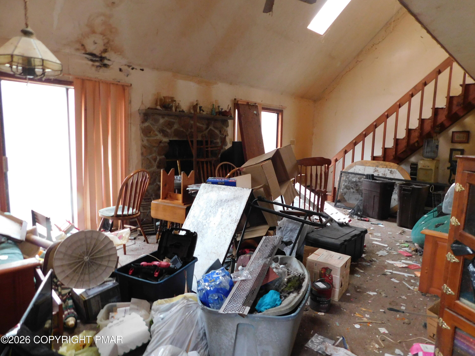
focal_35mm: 23
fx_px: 316
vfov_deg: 58.9
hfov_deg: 73.9
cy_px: 178
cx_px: 238
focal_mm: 4
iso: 400
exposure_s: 1/10
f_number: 3
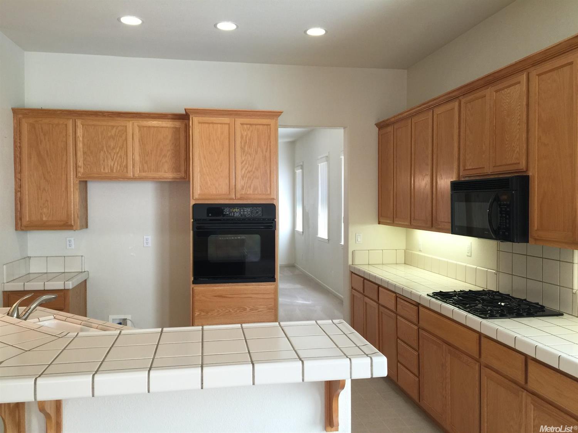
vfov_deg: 48.2
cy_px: 216
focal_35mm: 29
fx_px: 484
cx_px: 289
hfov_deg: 61.7
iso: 32
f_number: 2.2
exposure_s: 1/30
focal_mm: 4.15
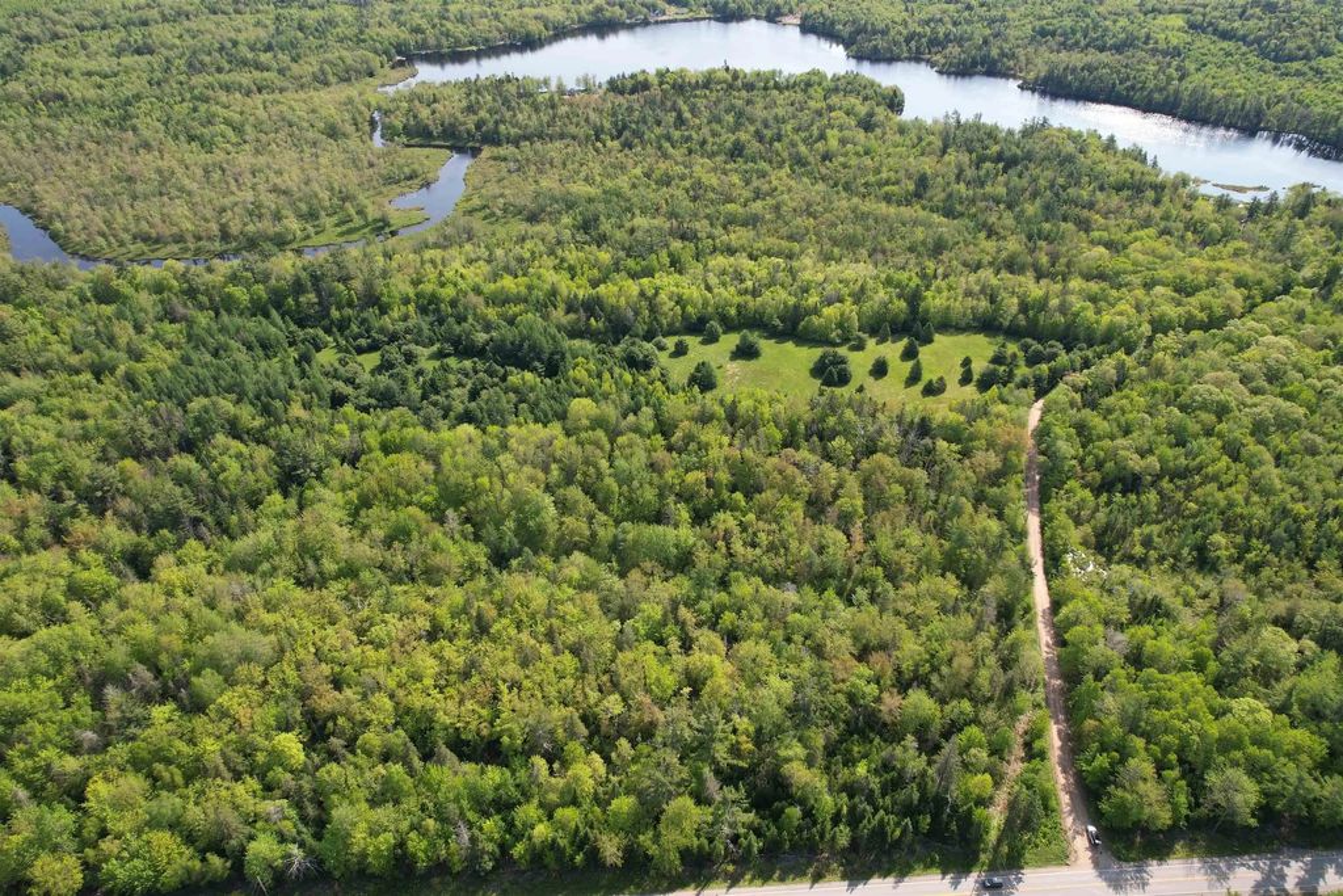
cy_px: 448
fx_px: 821
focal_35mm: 22
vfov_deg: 57.2
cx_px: 672
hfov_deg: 78.6
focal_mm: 8.38
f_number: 2.8
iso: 100
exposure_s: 1/640
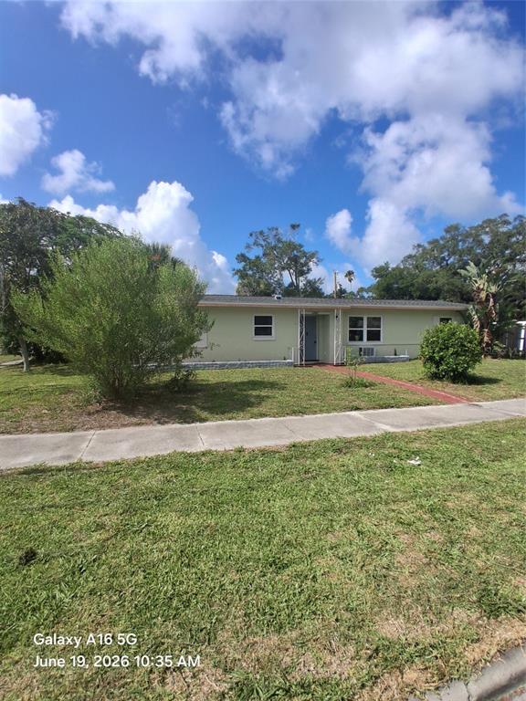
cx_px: 263
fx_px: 344
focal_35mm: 17
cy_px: 350
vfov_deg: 91.0
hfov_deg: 74.7
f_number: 2.2
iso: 50
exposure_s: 1/1368
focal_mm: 1.4
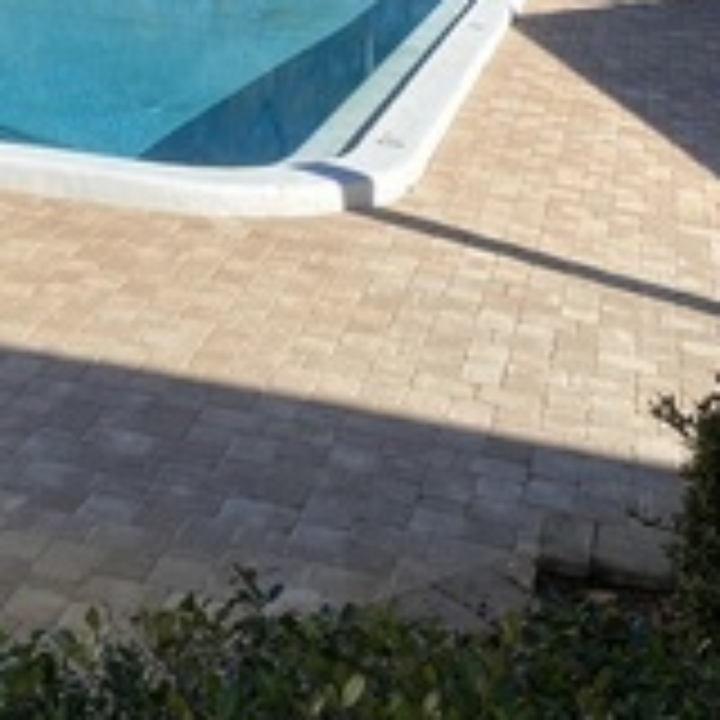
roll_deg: -2.9
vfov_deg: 22.5
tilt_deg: -4.8
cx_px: 79
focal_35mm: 72
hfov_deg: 23.4
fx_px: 1694
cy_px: -86
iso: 32
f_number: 1.8
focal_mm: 4.25
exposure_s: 1/2755
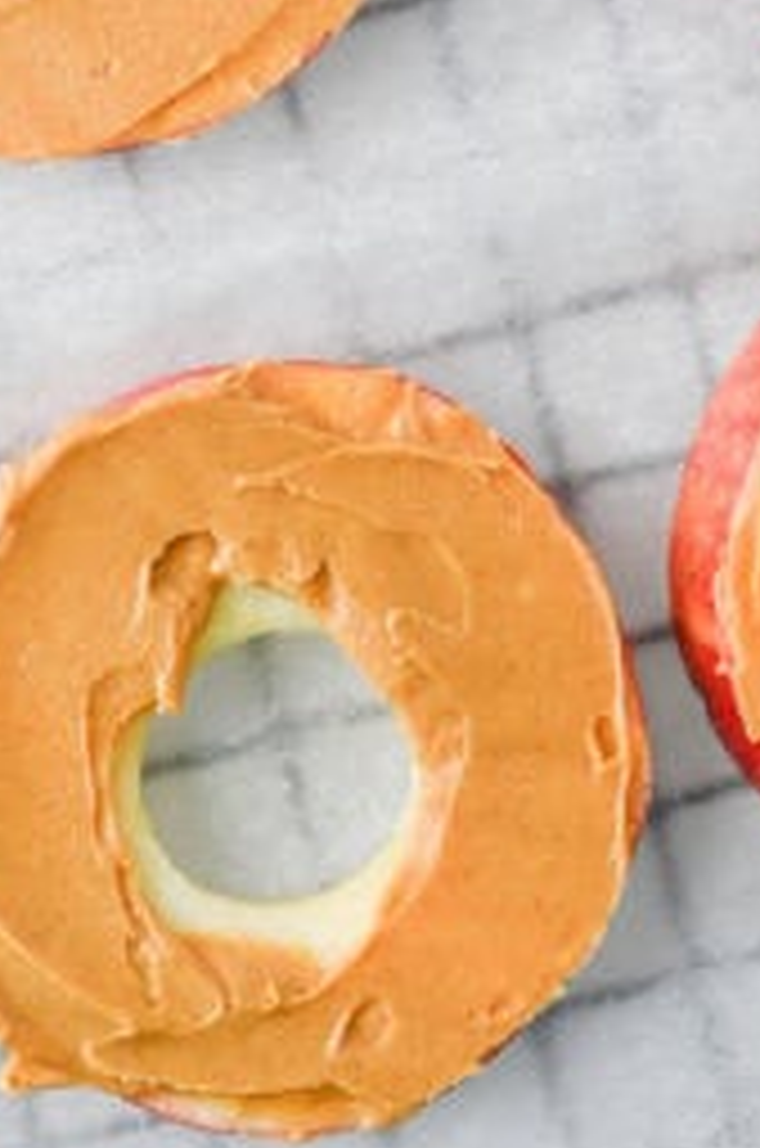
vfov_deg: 9.9
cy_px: -581
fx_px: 6391
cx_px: 52
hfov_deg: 6.8
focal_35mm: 201
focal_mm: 50
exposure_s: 1/100
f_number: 4
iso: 200
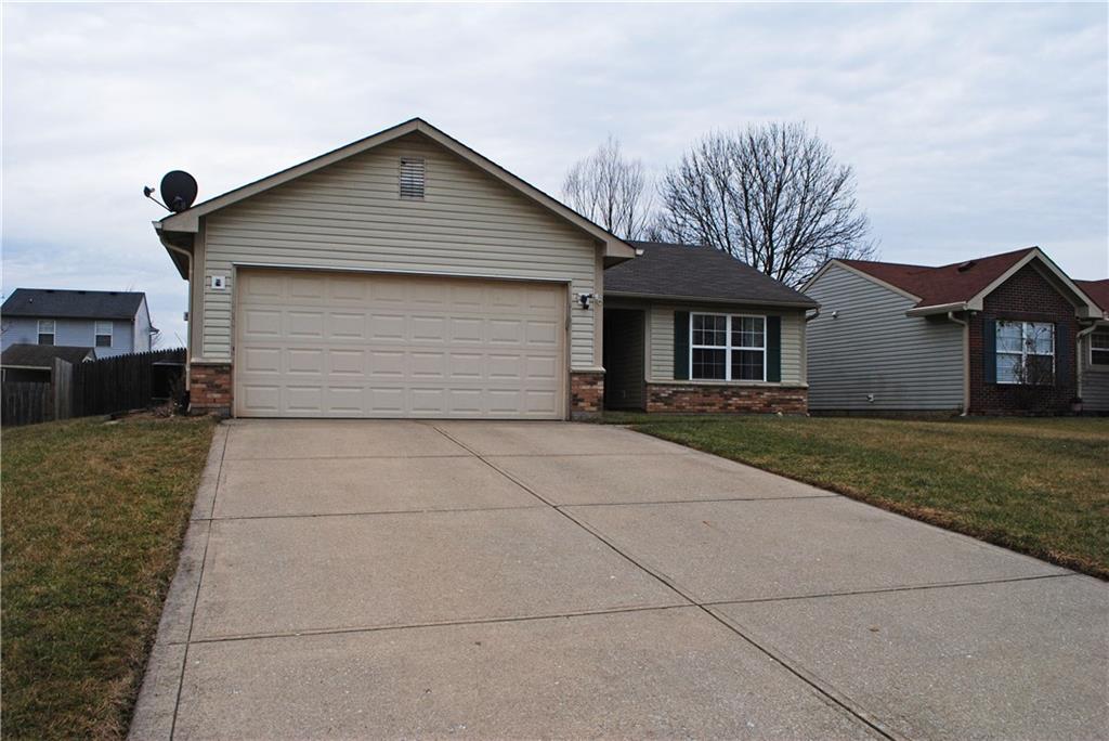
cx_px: 554
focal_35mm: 30
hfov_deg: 61.9
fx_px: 925
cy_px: 370
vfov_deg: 43.7
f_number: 10
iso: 200
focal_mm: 20
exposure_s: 1/200
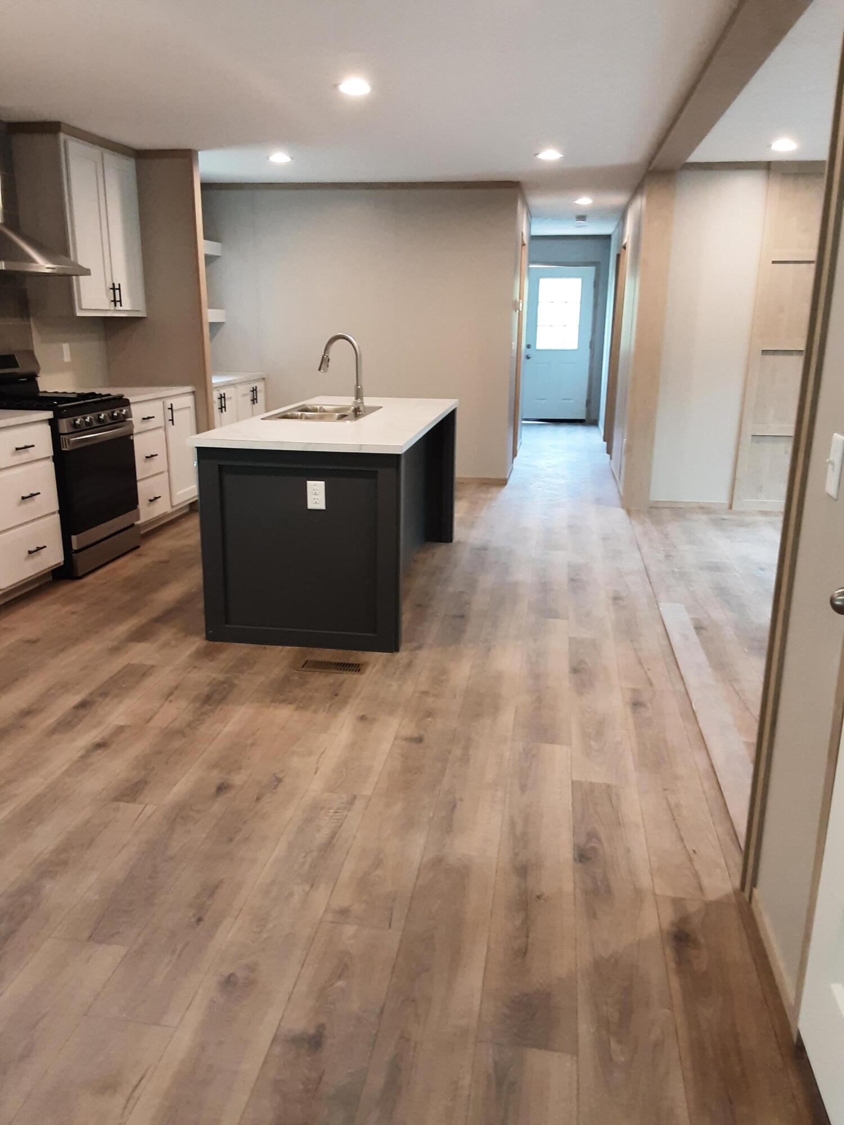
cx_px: 422
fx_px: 878
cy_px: 562
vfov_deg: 65.3
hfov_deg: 51.4
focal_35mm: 27
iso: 125
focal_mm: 2.91
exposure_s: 1/40
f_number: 1.9
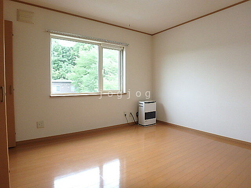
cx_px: 126
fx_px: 152
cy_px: 94
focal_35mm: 21
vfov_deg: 63.4
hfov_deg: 79.0
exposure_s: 1/30
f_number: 3.5
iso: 200
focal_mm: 3.7
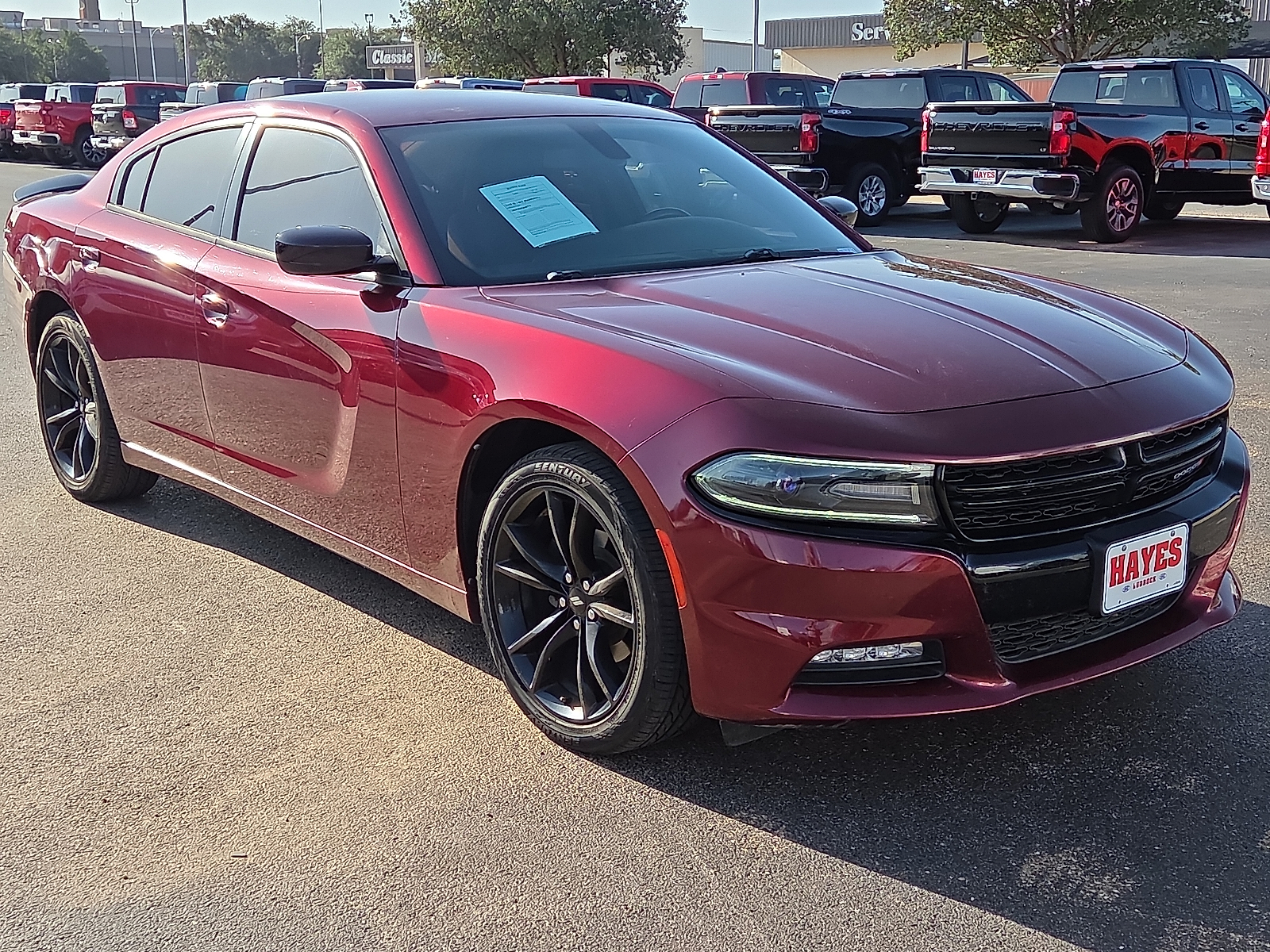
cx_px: 635
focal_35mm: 42
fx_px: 1541
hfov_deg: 44.8
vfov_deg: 34.3
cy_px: 476
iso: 25
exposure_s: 1/1250
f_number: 1.8
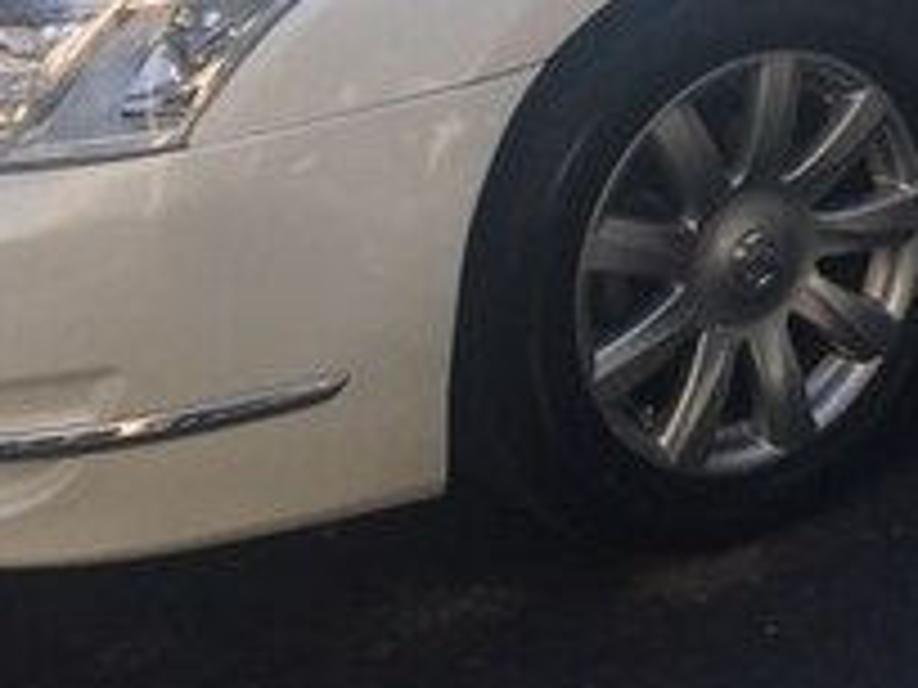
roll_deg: +2.2
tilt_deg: -12.8
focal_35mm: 94
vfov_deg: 15.2
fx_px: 2493
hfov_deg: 20.0
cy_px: -146
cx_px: 1004
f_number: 2.2
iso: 25
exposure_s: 1/746
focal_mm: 4.15
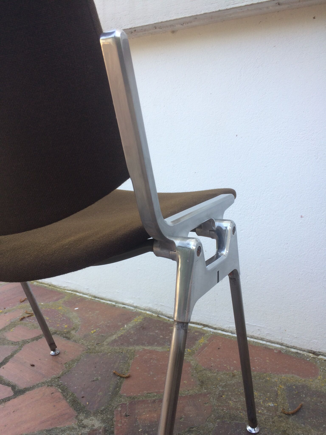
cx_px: 163
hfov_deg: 48.2
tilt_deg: -11.9
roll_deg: +0.2
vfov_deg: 61.7
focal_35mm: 29
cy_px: 218
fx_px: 364
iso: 32
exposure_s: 1/162
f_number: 2.2
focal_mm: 4.15
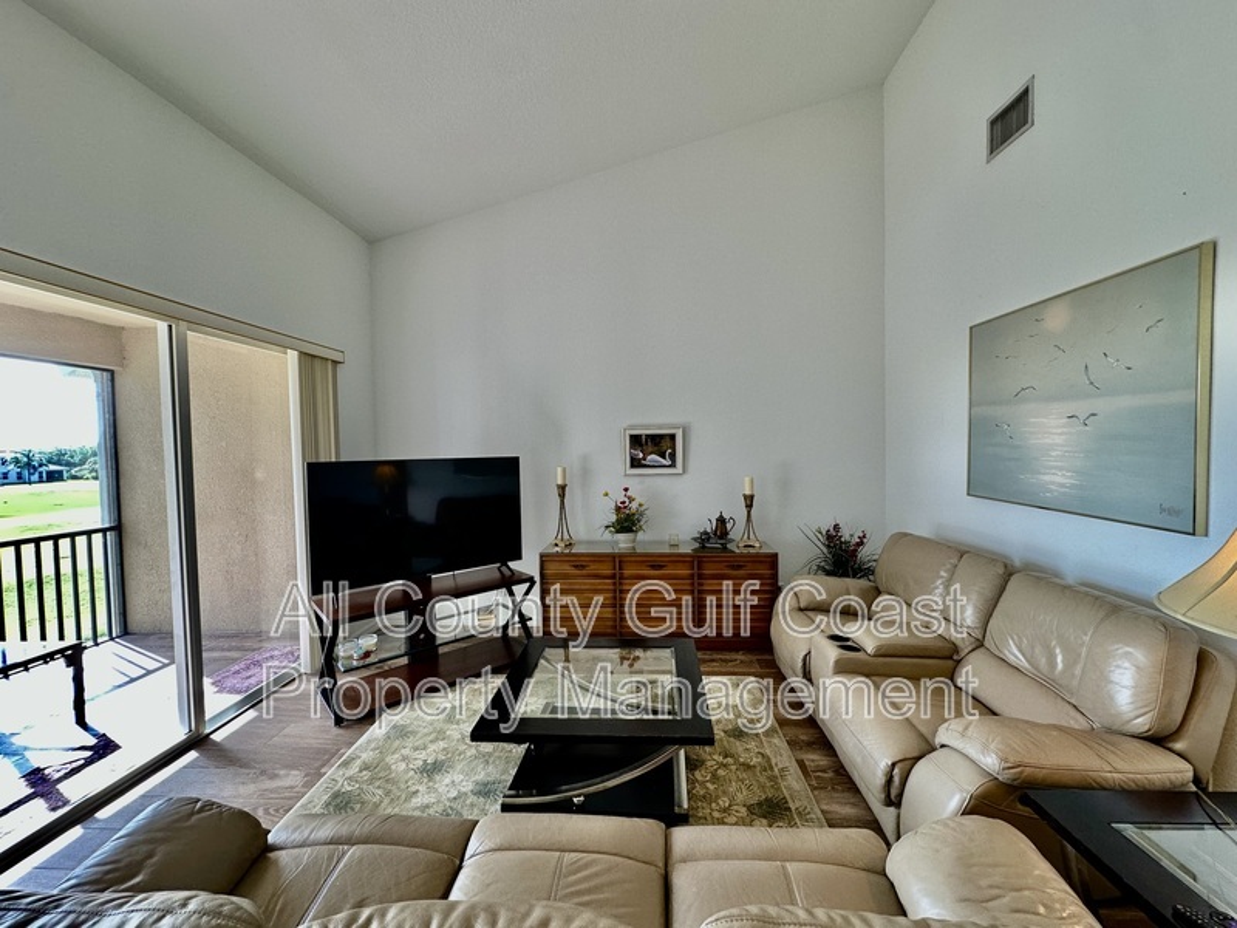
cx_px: 618
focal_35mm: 14
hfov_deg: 102.1
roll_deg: +1.4
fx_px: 500
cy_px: 464
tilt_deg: -1.2
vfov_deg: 85.7
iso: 125
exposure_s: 1/120
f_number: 2.2
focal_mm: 2.22
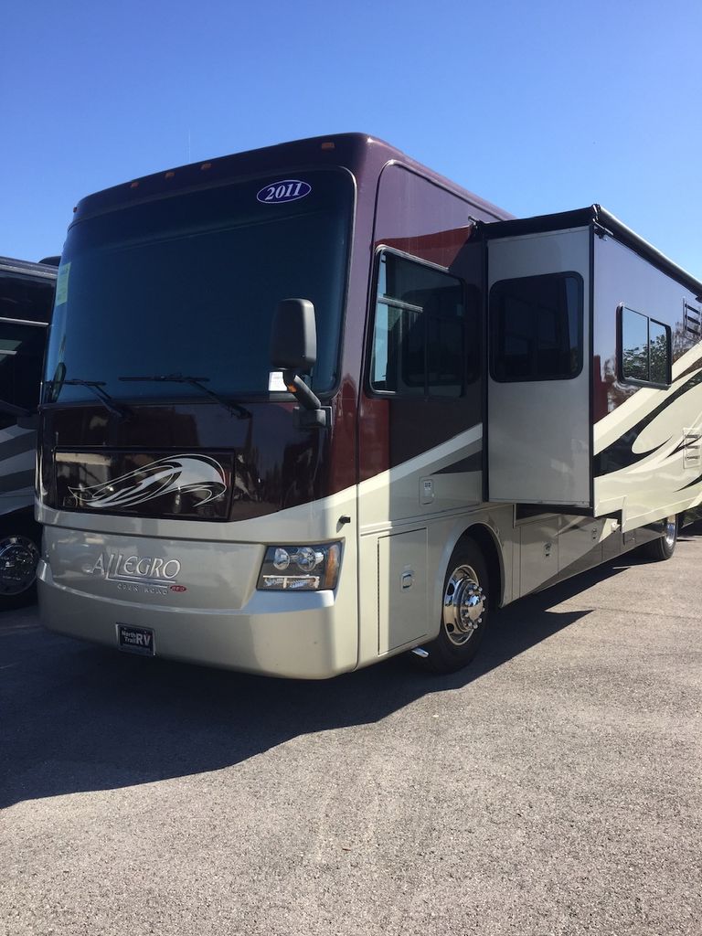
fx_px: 784
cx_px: 351
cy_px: 468
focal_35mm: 29
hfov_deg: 48.2
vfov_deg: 61.7
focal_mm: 4.15
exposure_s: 1/1014
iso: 32
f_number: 2.2
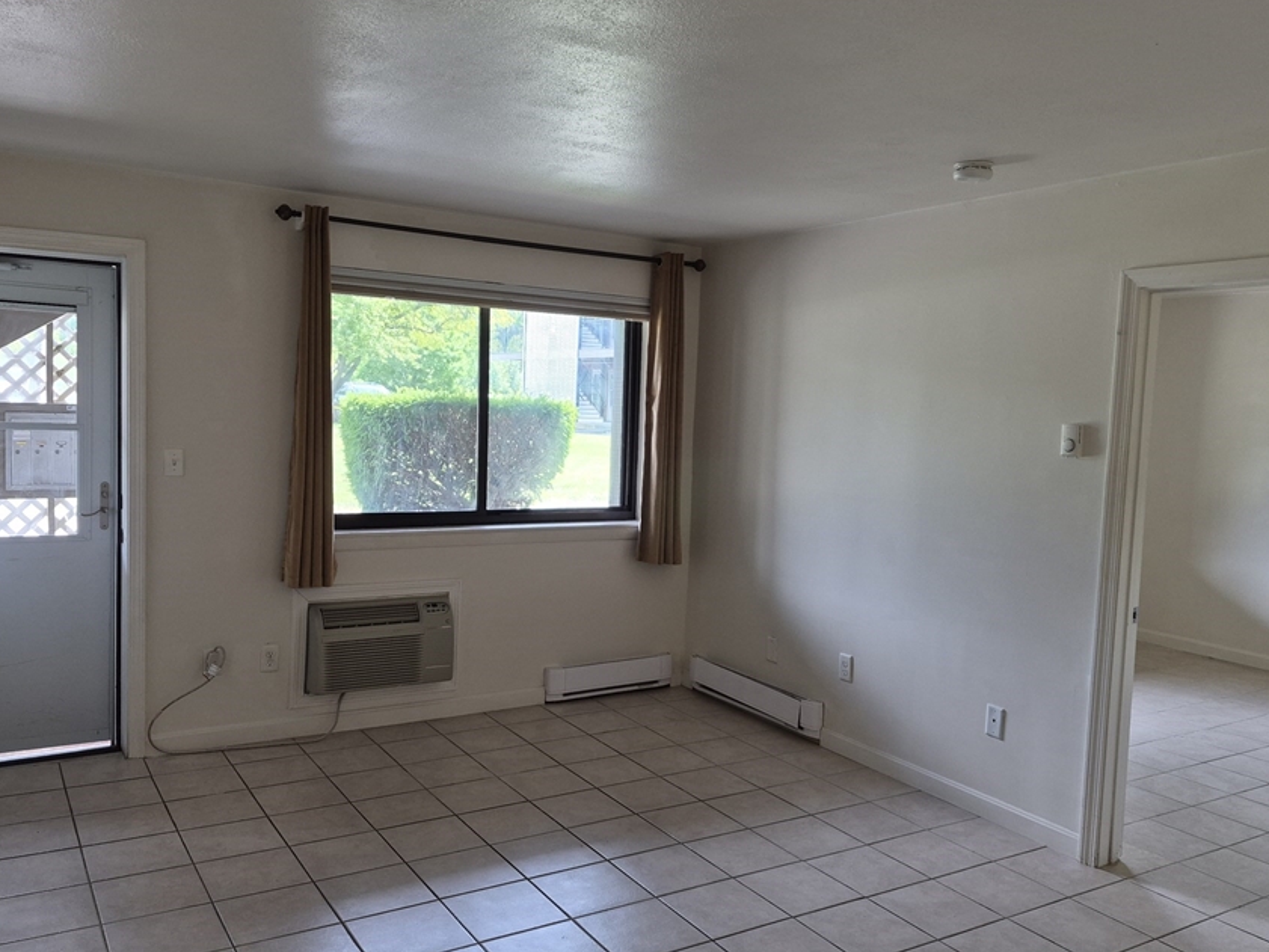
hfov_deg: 63.4
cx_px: 650
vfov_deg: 49.8
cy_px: 484
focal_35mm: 28
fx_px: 1027
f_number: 1.8
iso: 100
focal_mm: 5.4
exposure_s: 1/120
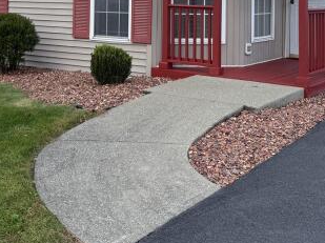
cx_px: 172
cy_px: -14
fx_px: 525
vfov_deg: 24.6
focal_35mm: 56
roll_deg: -1.3
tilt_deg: +0.2
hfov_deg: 34.4
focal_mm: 6.76
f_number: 1.78
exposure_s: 1/1901
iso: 80
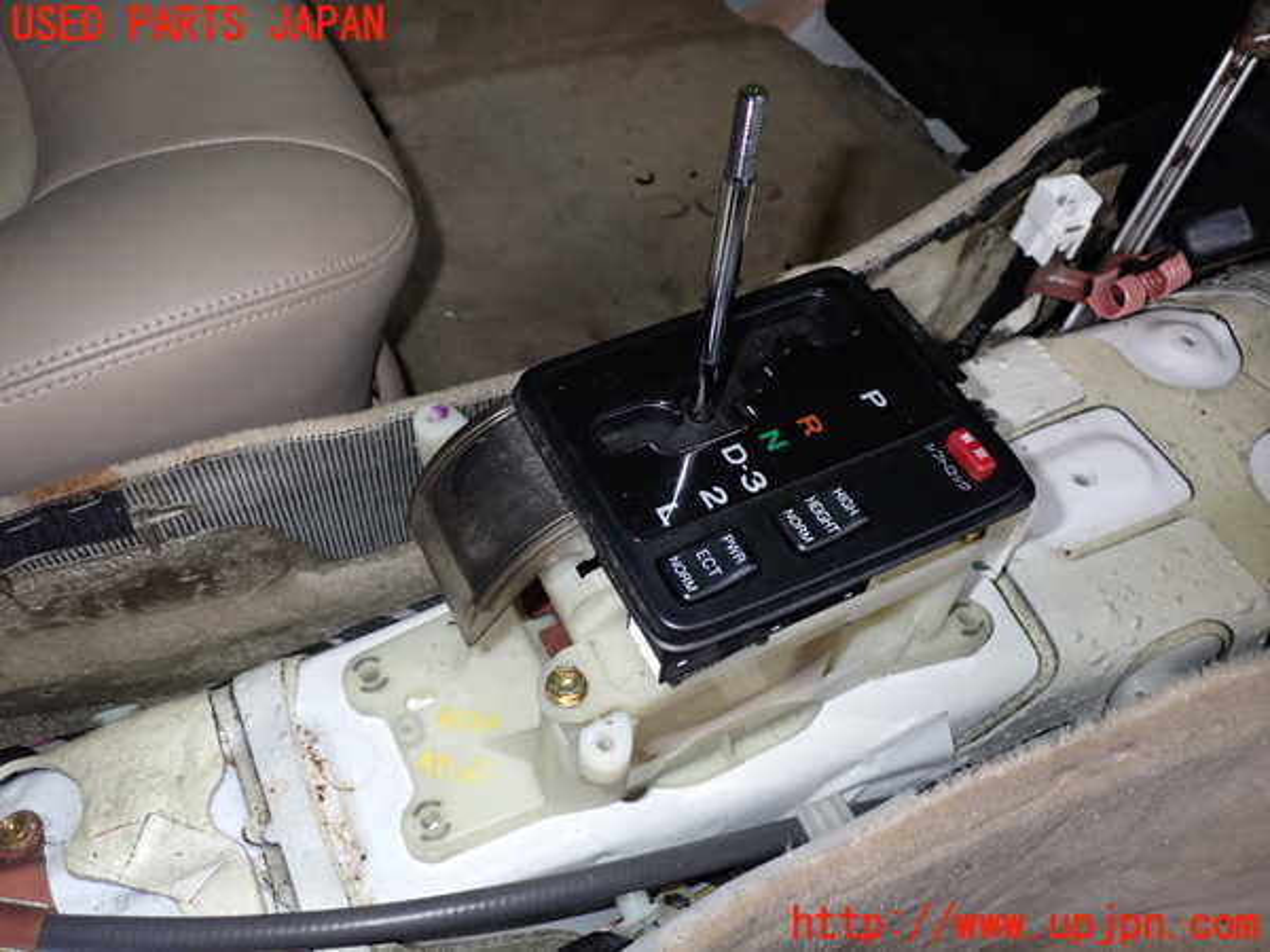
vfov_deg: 46.8
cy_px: 476
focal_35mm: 30
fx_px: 1101
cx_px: 635
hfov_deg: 60.0
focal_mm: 5.4
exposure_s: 1/30
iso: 250
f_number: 6.3
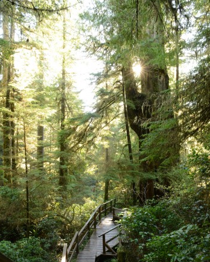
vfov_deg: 61.8
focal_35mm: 28
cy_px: 154
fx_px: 217
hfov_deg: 51.6
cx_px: 103
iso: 160
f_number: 22
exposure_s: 3
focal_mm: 24
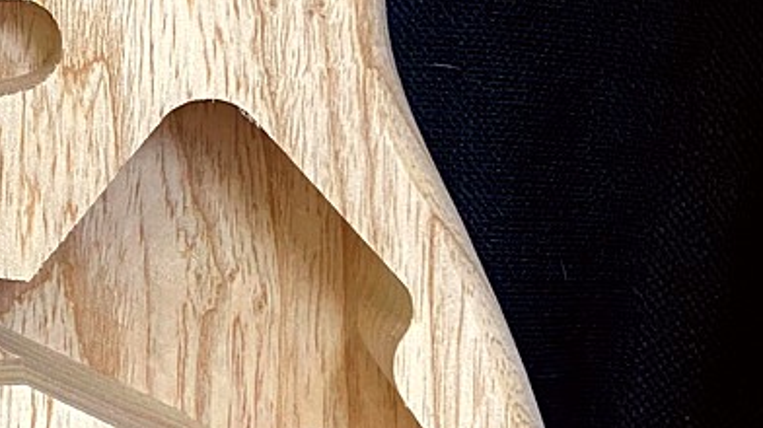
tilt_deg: -10.7
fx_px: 2063
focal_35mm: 102
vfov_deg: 11.8
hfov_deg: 19.9
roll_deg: +1.5
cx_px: -103
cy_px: 50
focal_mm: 4.25
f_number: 1.8
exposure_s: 1/60
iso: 160
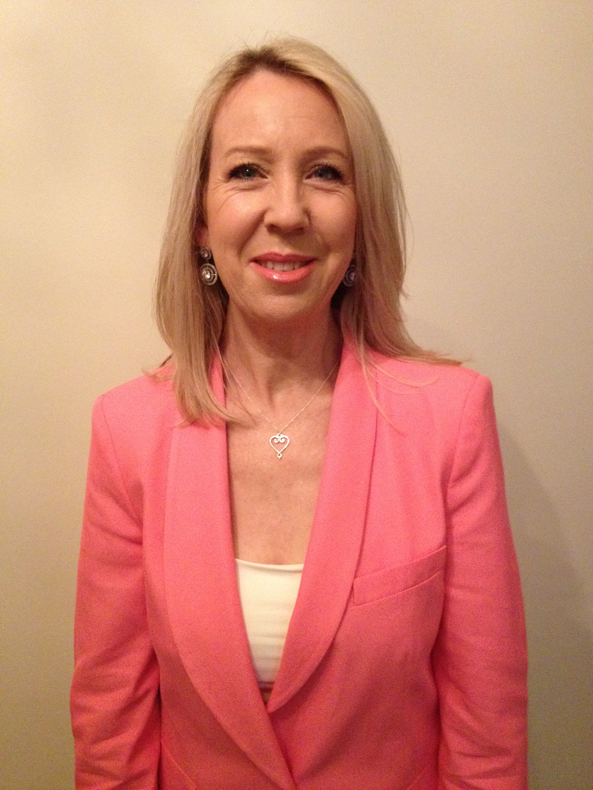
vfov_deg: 52.6
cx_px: 296
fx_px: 799
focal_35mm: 35
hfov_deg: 40.7
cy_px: 395
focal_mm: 4.28
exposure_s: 1/17
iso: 500
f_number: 2.4
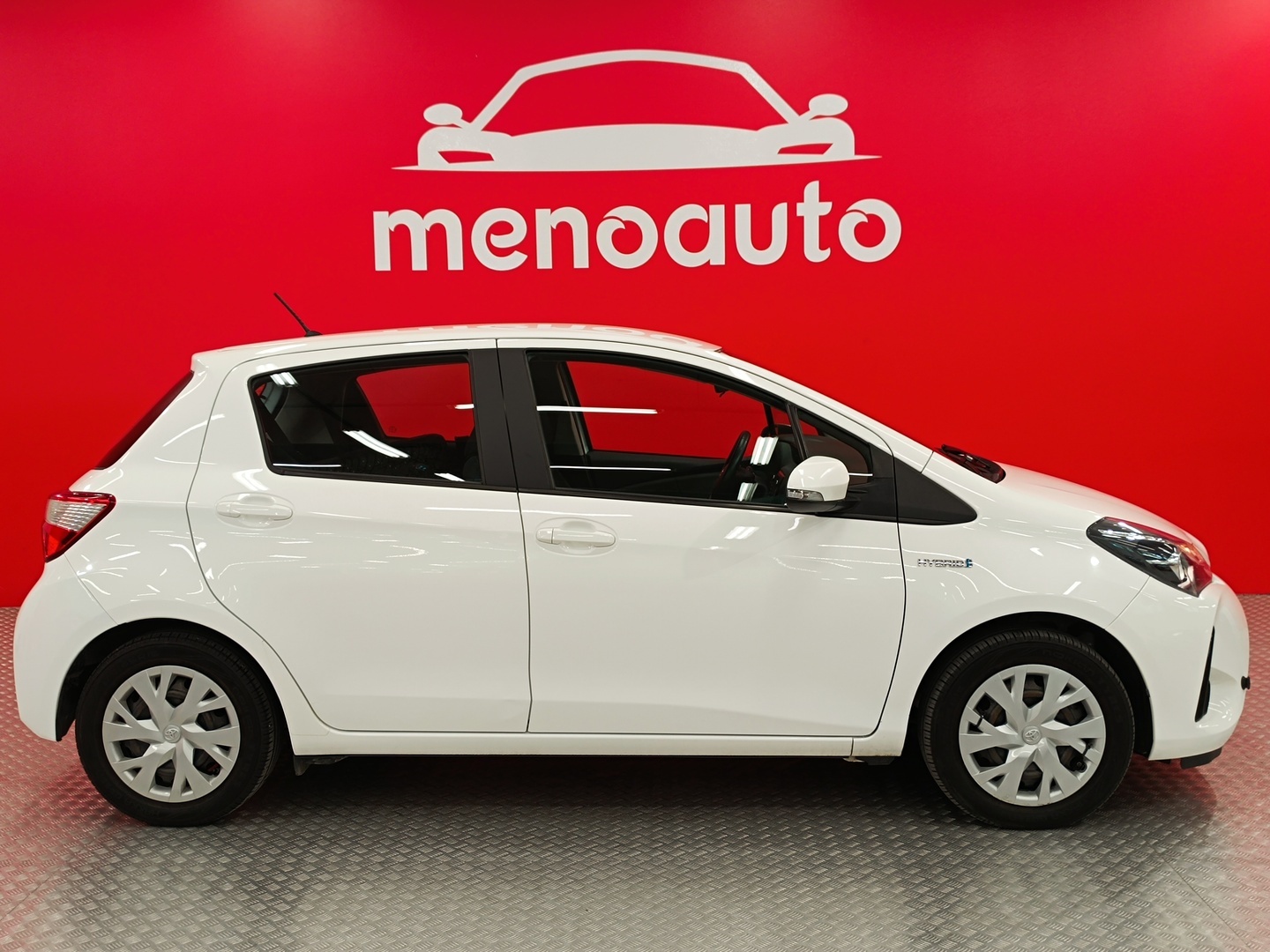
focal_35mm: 24
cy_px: 476
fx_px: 881
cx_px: 635
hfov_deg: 71.6
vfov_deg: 56.8
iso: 206
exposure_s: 1/101
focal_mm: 5.59
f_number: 1.88
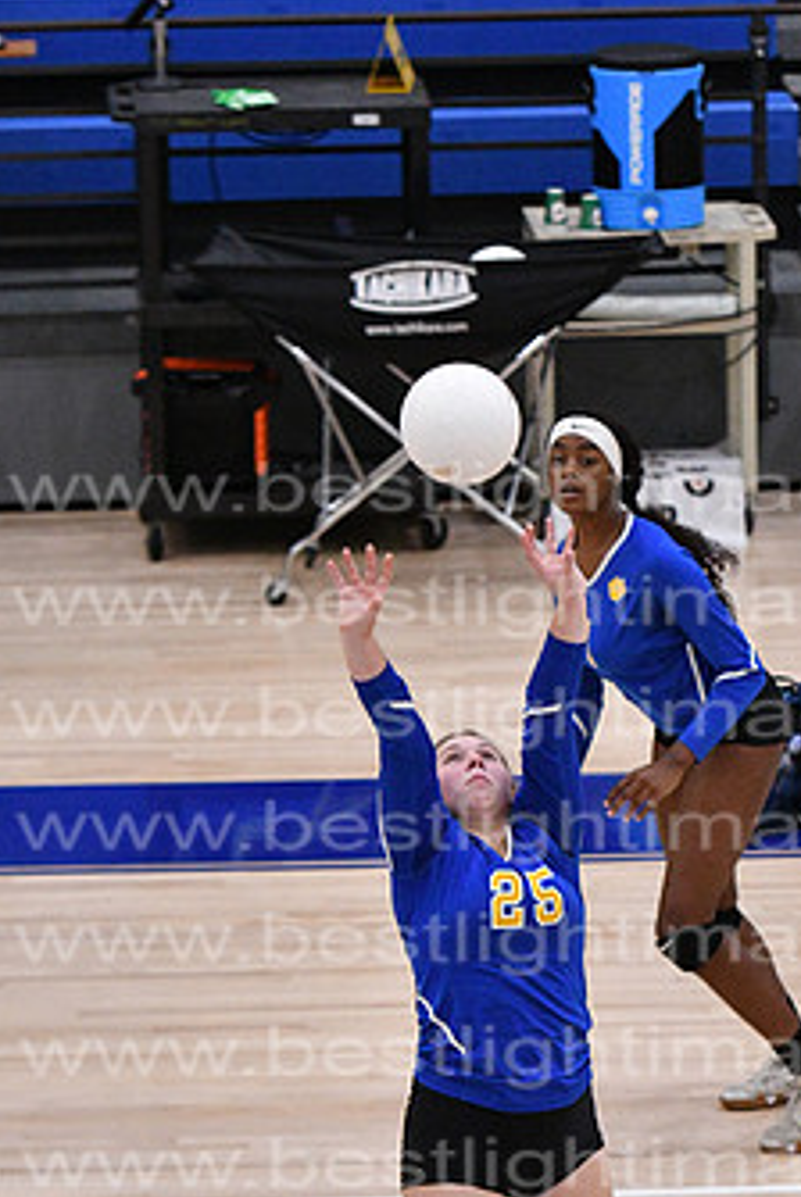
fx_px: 10024
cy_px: 890
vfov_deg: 6.8
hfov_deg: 4.6
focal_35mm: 301
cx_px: 603
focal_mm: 116
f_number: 3.2
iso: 6400
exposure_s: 1/1250
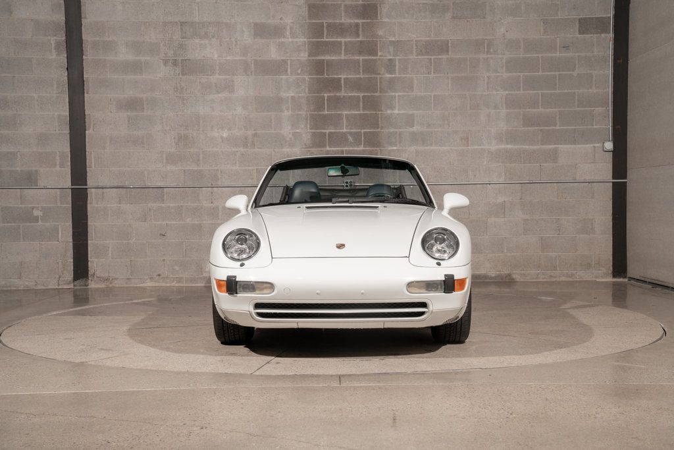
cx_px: 337
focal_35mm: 50
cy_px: 225
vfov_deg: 27.0
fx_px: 936
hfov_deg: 39.6
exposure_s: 1/60
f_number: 7.1
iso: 250
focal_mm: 50
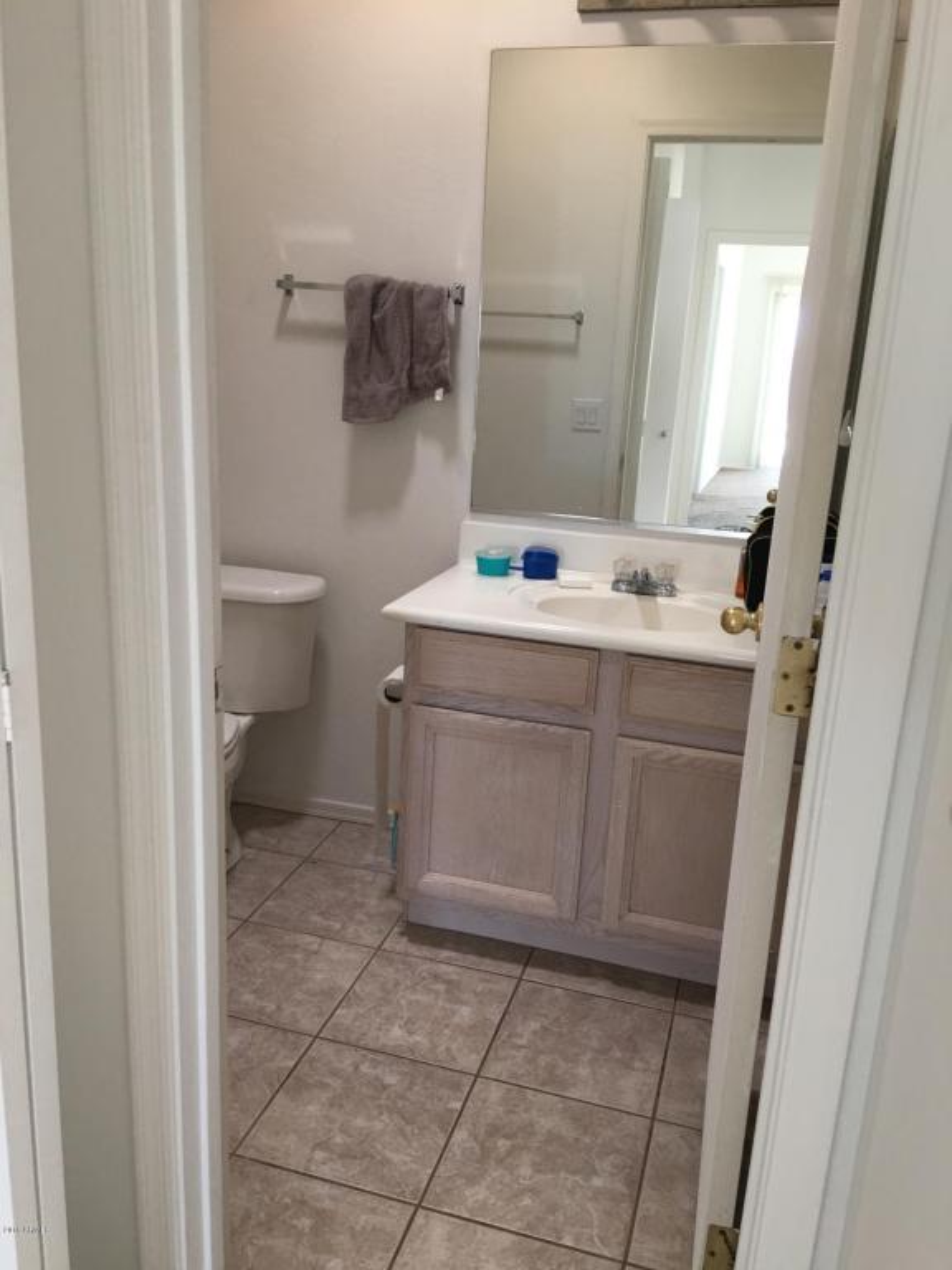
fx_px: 1063
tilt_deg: -13.8
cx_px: 476
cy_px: 635
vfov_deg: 61.7
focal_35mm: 29
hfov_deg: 48.2
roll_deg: -2.4
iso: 50
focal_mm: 4.15
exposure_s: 1/17
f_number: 2.2
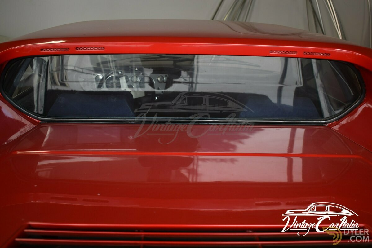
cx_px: 186
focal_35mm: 40
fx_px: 418
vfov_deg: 33.0
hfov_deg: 47.9
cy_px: 124
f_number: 4
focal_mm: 27
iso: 180
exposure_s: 1/40
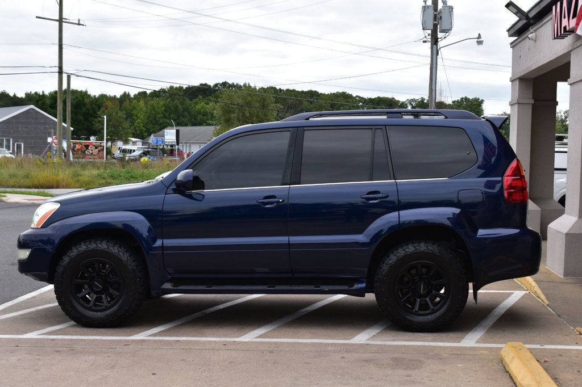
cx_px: 291
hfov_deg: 35.1
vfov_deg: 23.8
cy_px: 194
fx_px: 921
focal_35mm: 57
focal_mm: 38
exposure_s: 1/250
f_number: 10
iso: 400
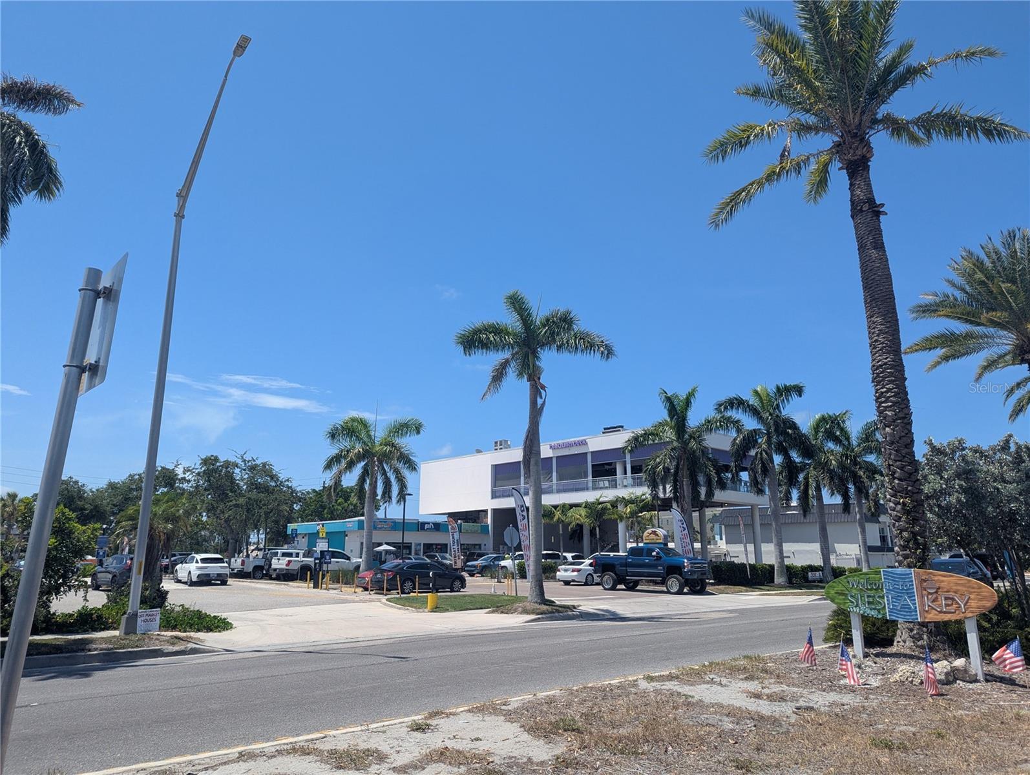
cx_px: 515
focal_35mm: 24
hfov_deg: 71.5
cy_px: 388
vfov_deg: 56.9
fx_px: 715
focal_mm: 6.81
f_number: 1.85
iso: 45
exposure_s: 1/2096
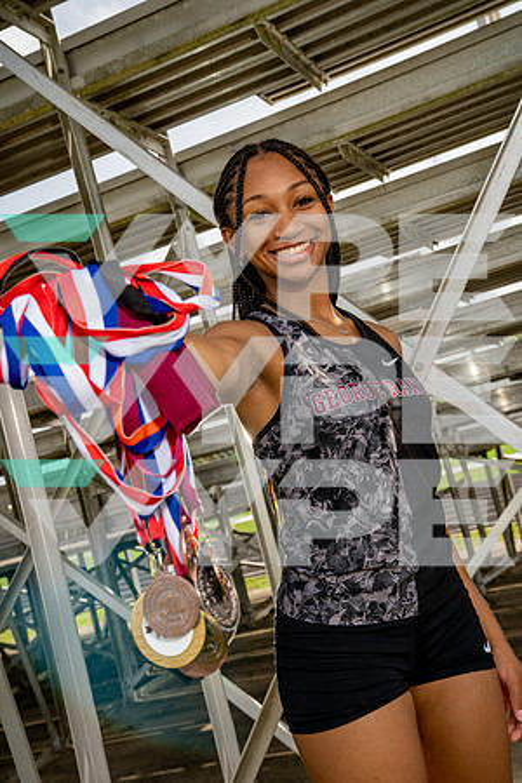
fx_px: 979
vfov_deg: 43.6
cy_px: 392
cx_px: 261
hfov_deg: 29.9
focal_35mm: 45
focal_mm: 45
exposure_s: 1/125
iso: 100
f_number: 8
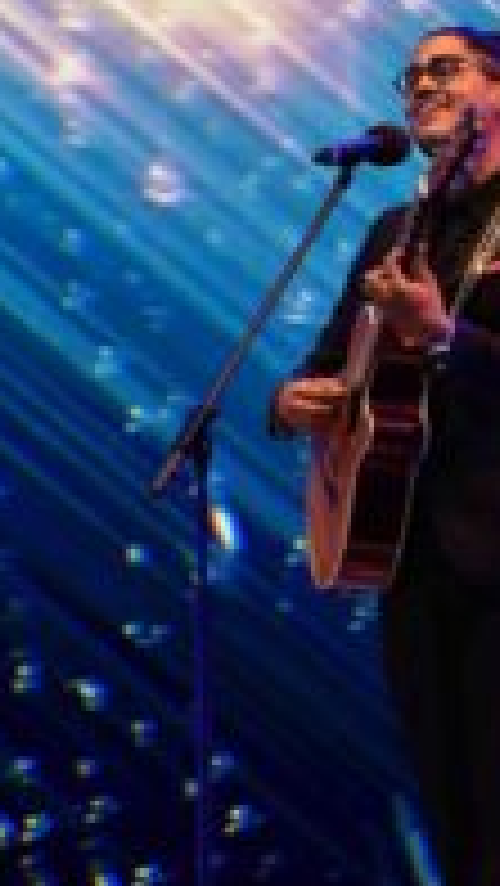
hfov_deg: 2.2
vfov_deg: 4.0
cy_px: 513
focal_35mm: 543
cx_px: 113
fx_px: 12782
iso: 1000
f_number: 5.6
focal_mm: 250
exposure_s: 1/160
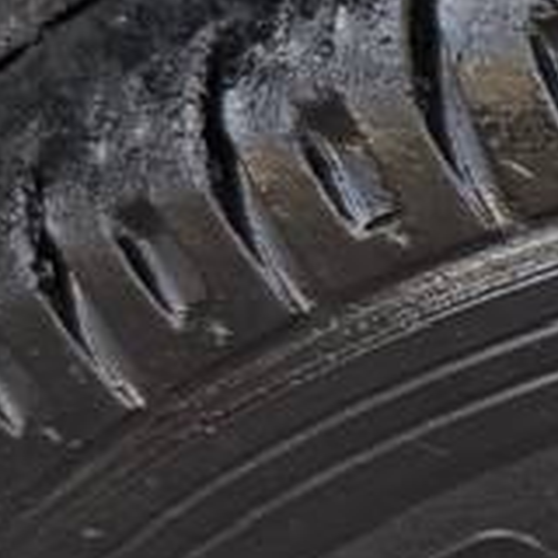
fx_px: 3100
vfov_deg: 10.3
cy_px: 412
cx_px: 1740
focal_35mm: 170
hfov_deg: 8.4
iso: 80
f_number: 1.78
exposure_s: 1/307
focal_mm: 6.76
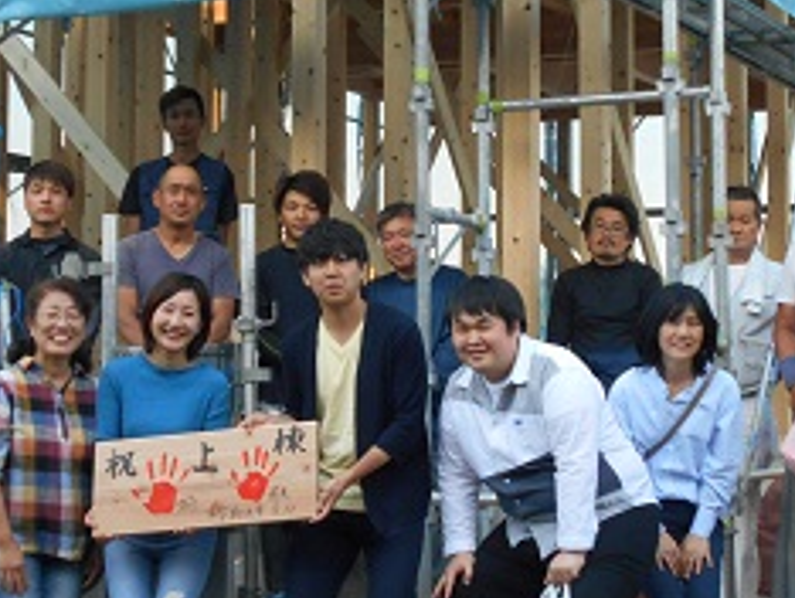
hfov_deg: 19.8
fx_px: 2276
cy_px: 275
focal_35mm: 99
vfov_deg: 15.0
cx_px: 438
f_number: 4.9
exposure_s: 1/250
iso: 320
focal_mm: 10
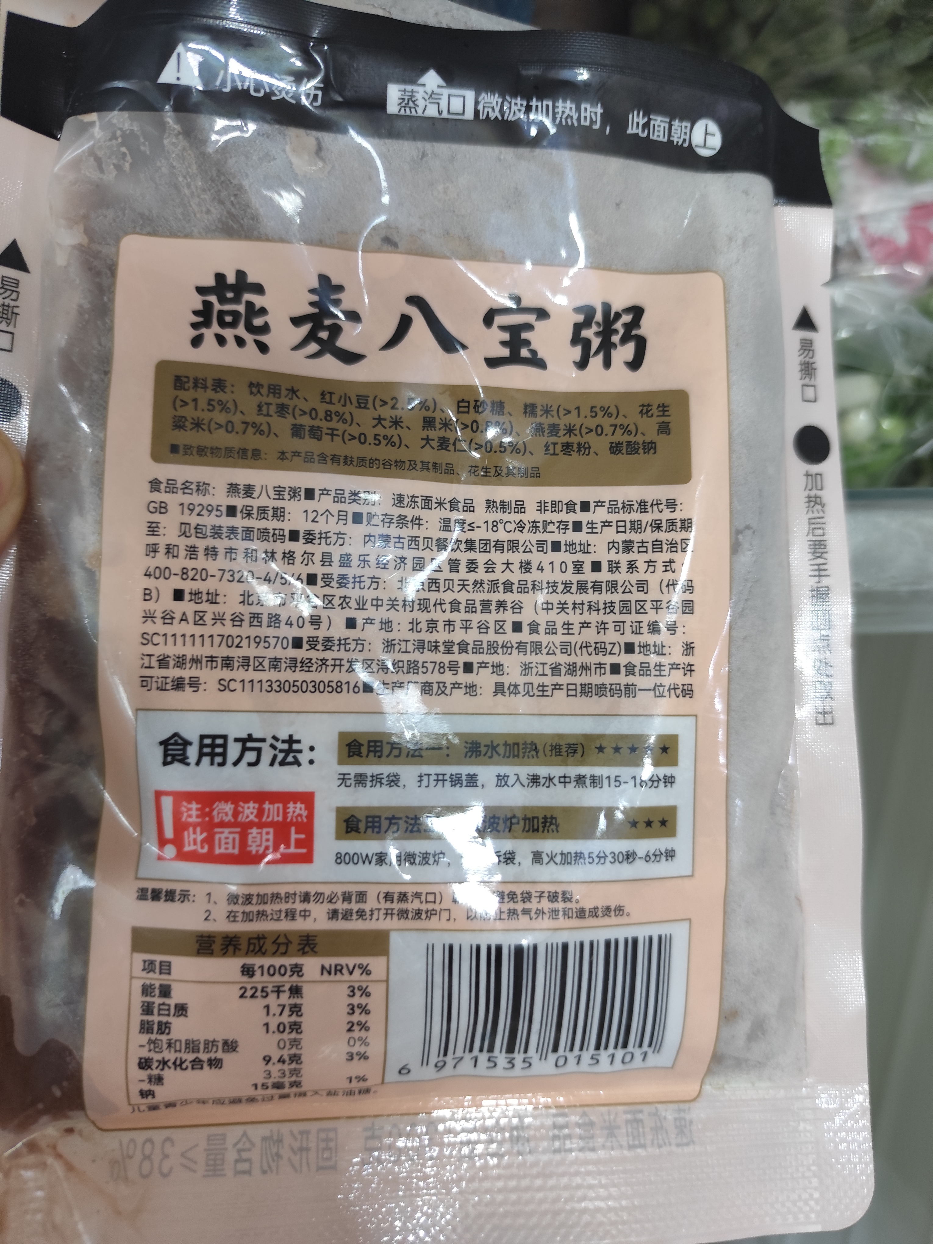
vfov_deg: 73.9
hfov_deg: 58.9
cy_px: 622
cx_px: 466
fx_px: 827
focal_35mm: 23
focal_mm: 6.14
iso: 1000
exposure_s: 1/50
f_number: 1.65
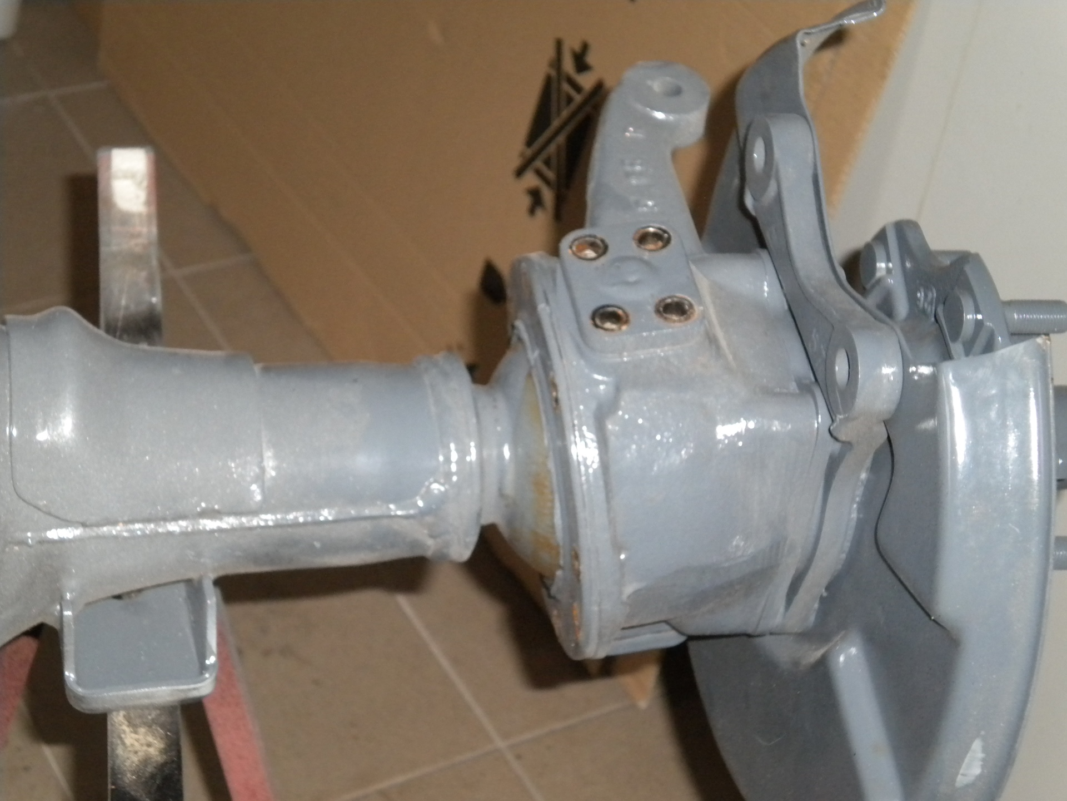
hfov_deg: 24.7
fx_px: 2435
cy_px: 400
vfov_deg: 18.7
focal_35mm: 79
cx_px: 534
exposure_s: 1/60
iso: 400
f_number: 5.1
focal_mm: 14.3
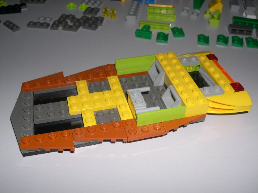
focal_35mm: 38
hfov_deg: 49.0
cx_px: 129
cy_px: 96
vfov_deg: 37.7
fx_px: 283
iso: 100
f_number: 7.6
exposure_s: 1/60
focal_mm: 8
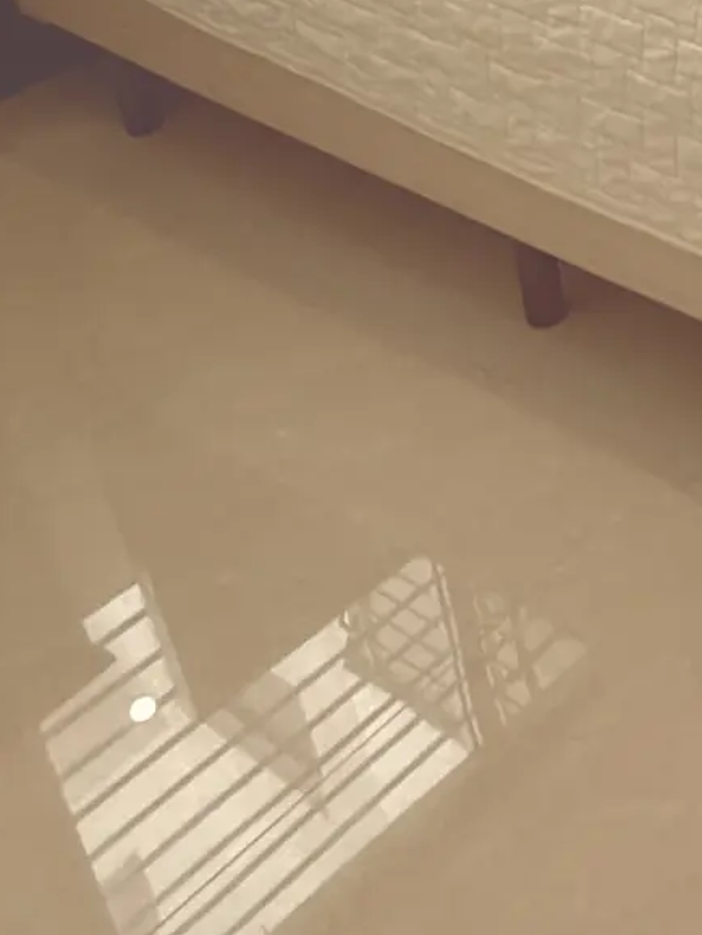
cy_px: -168
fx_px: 1675
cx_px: 1145
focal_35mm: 62
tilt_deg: -23.3
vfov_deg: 27.6
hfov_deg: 19.5
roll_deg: +0.7
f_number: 2.2
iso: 320
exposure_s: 1/120
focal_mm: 2.22
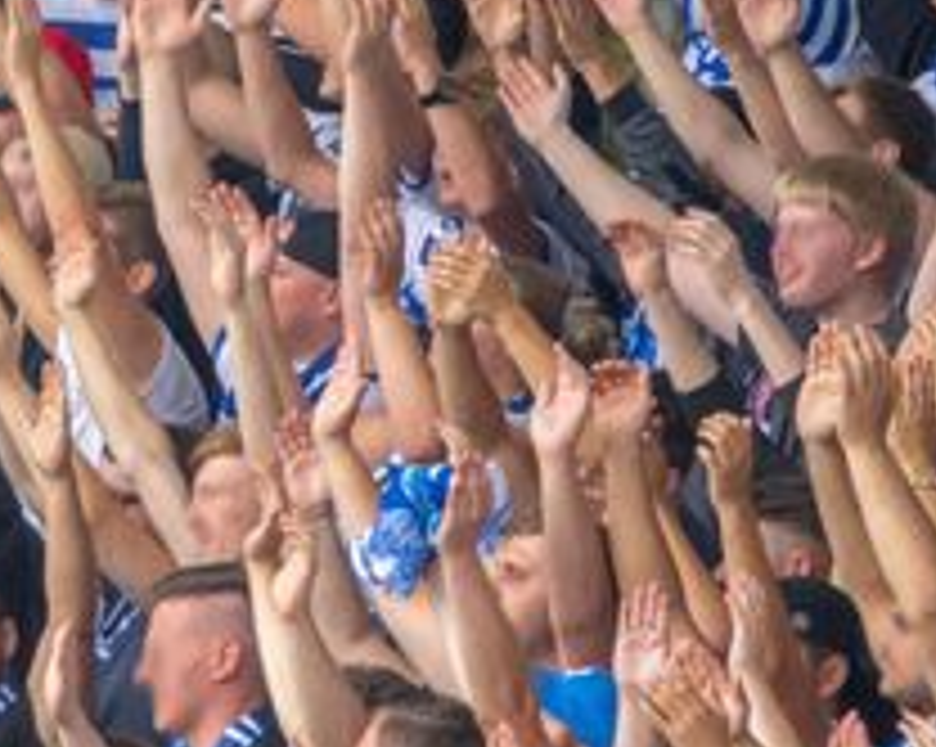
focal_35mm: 1523
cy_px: 315
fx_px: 42151
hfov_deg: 1.3
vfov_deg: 1.0
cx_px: -76
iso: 800
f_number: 4
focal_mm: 216.73
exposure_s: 1/1000
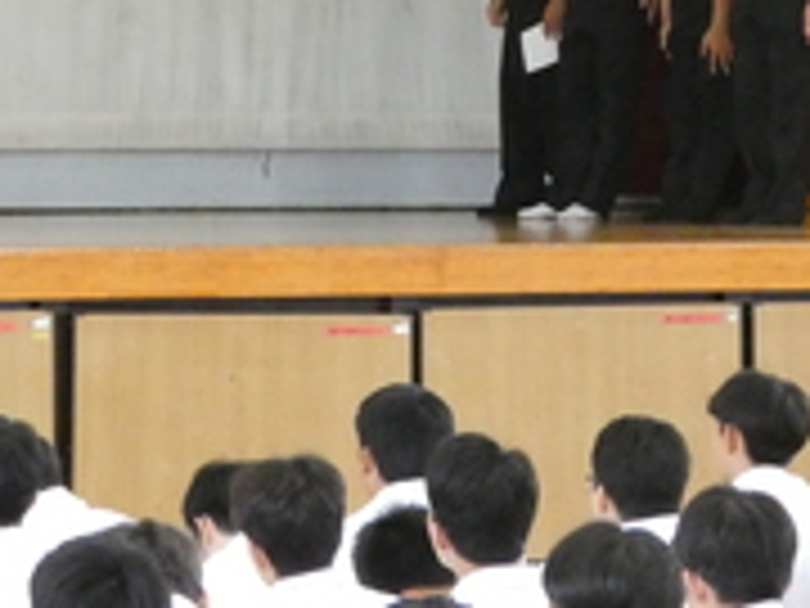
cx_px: 4
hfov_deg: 6.6
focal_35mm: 299
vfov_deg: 5.0
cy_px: -90
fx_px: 6996
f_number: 5
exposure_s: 1/80
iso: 1250
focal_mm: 20.1
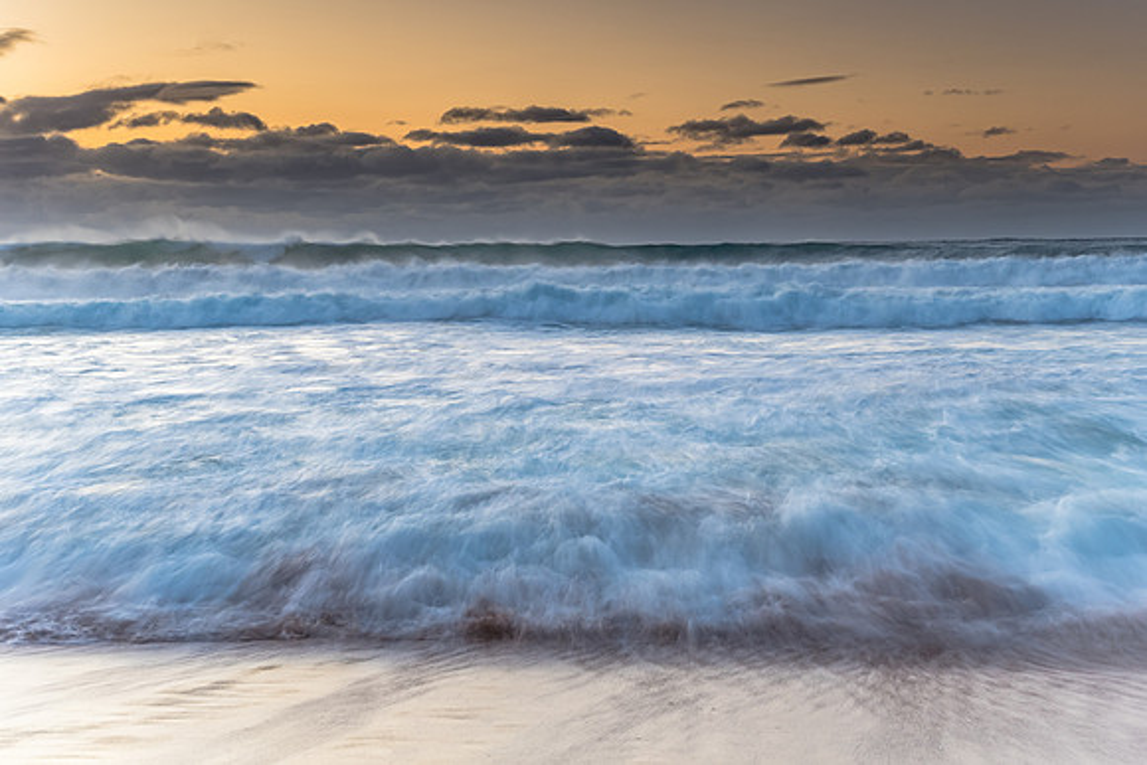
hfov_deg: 34.4
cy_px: 382
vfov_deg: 23.3
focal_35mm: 58
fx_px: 1853
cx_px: 574
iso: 100
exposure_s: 1/1.67
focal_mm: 38
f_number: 8
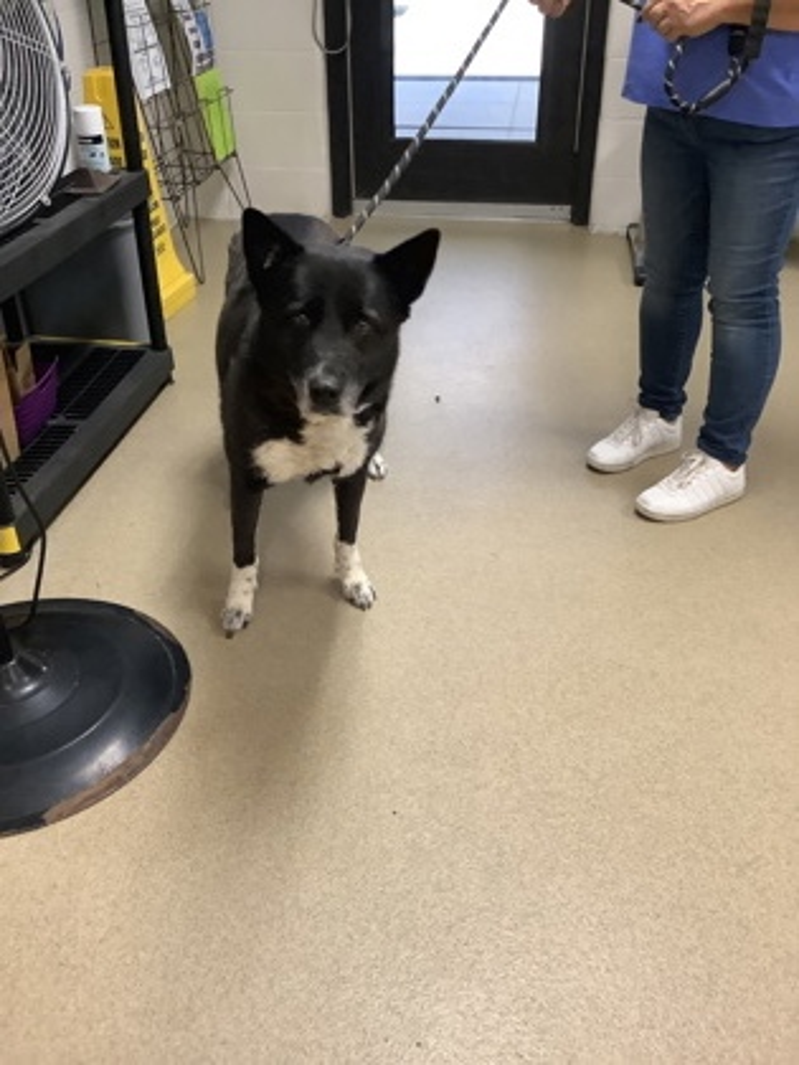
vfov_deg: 58.4
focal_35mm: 31
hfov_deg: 45.4
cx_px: 400
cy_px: 532
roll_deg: +2.0
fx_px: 954
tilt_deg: -33.3
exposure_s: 1/50
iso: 250
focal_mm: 3.3
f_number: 2.4
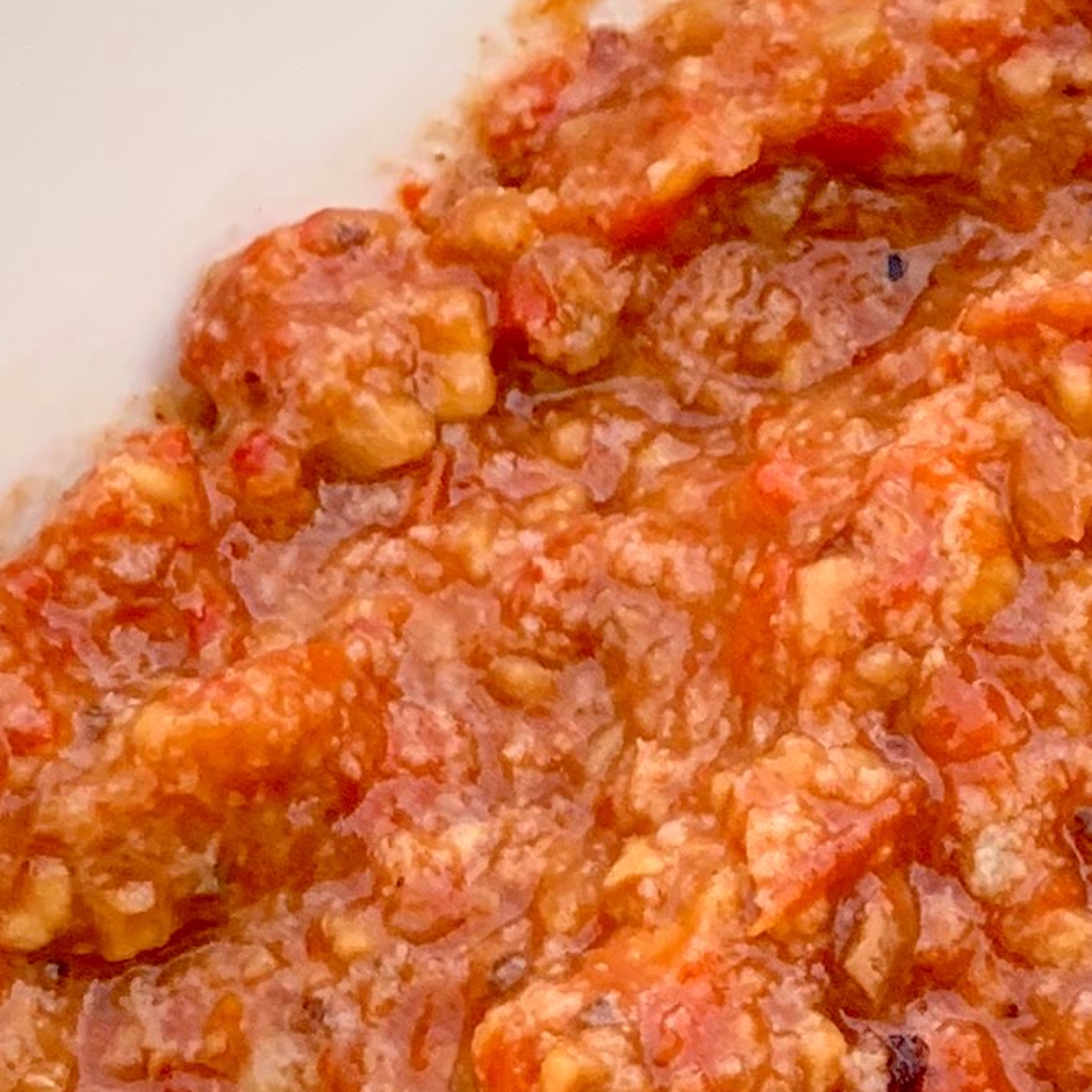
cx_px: 1166
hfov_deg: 12.4
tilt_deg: -60.7
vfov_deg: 12.5
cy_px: 743
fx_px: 4961
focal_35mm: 139
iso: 80
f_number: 1.8
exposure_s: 1/121
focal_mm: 4.25
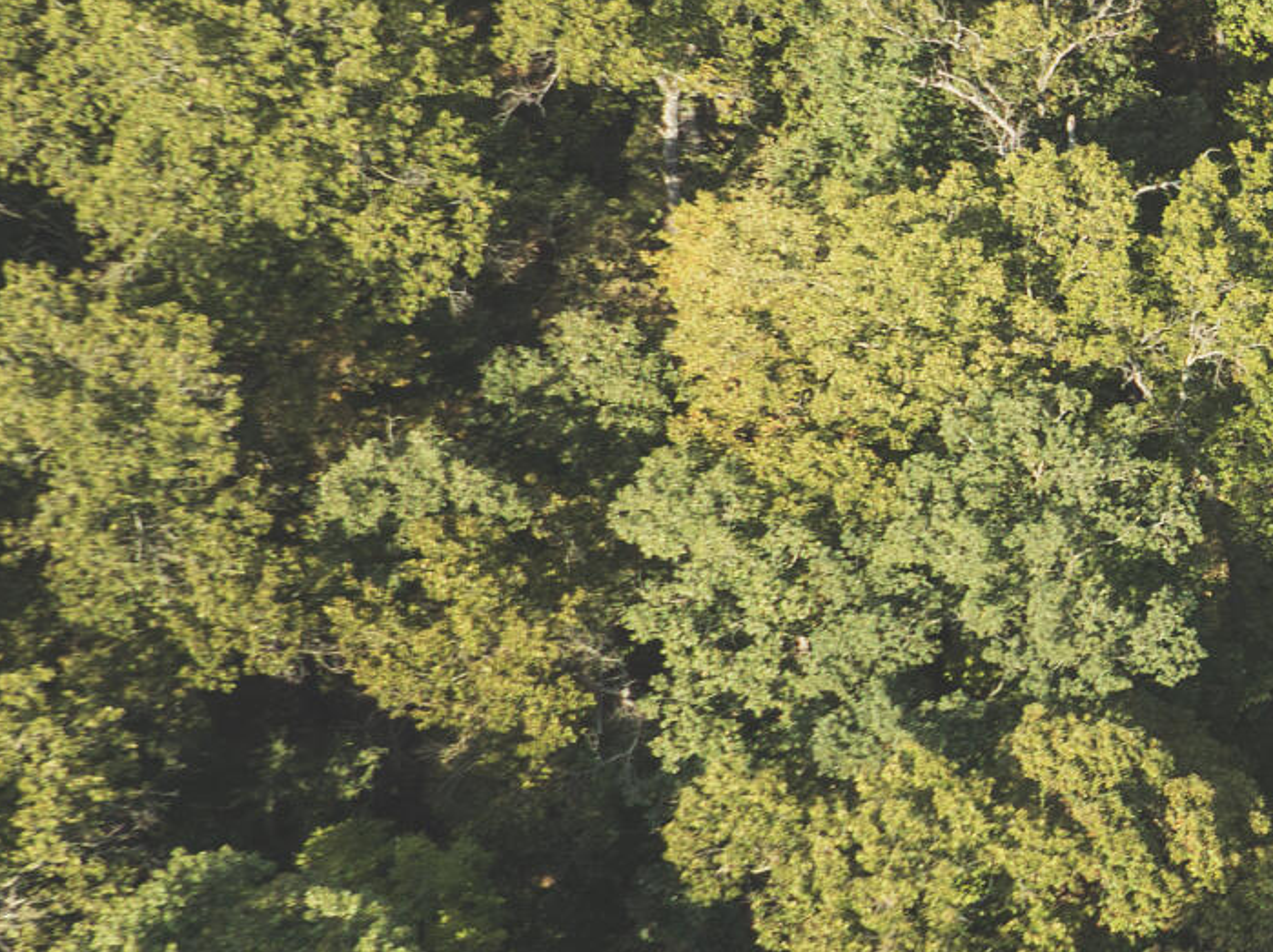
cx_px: 2244
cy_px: 390
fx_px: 3785
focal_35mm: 103
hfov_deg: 16.3
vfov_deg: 14.3
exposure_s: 1/1600
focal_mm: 12.29
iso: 100
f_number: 2.8
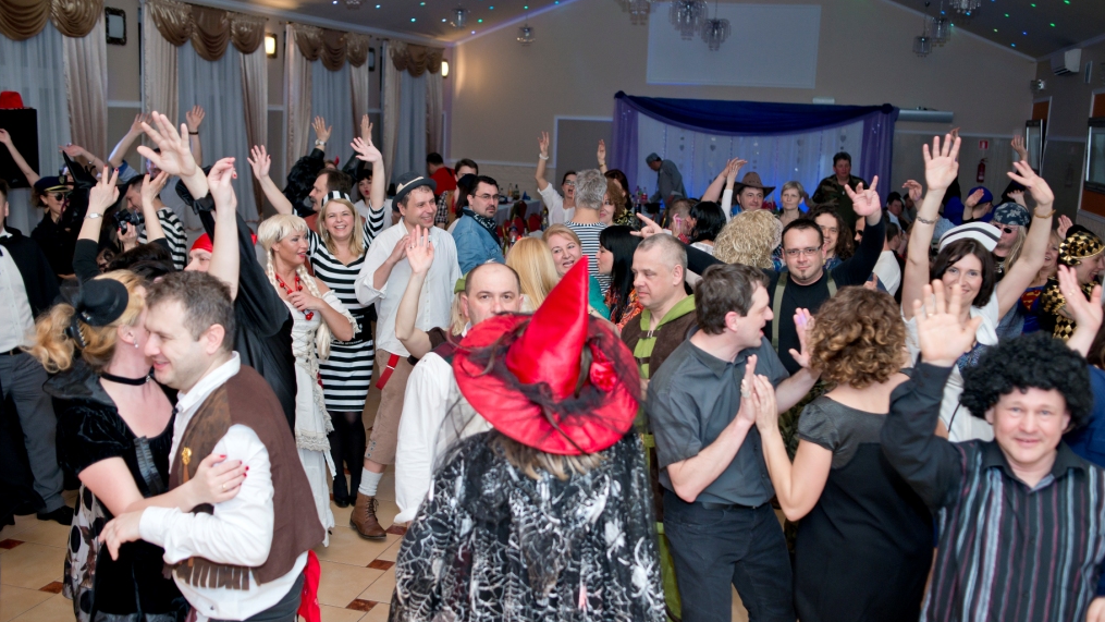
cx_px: 552
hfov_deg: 54.0
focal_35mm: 37
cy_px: 357
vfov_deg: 31.9
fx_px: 1084
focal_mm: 35
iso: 320
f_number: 3.2
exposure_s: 1/320
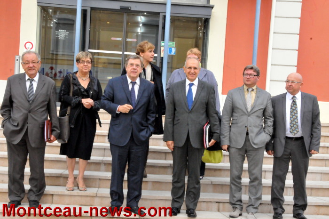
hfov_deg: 31.9
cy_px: 110
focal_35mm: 63
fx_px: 575
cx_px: 164
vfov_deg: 21.5
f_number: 25
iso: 3200
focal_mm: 42
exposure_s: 1/160
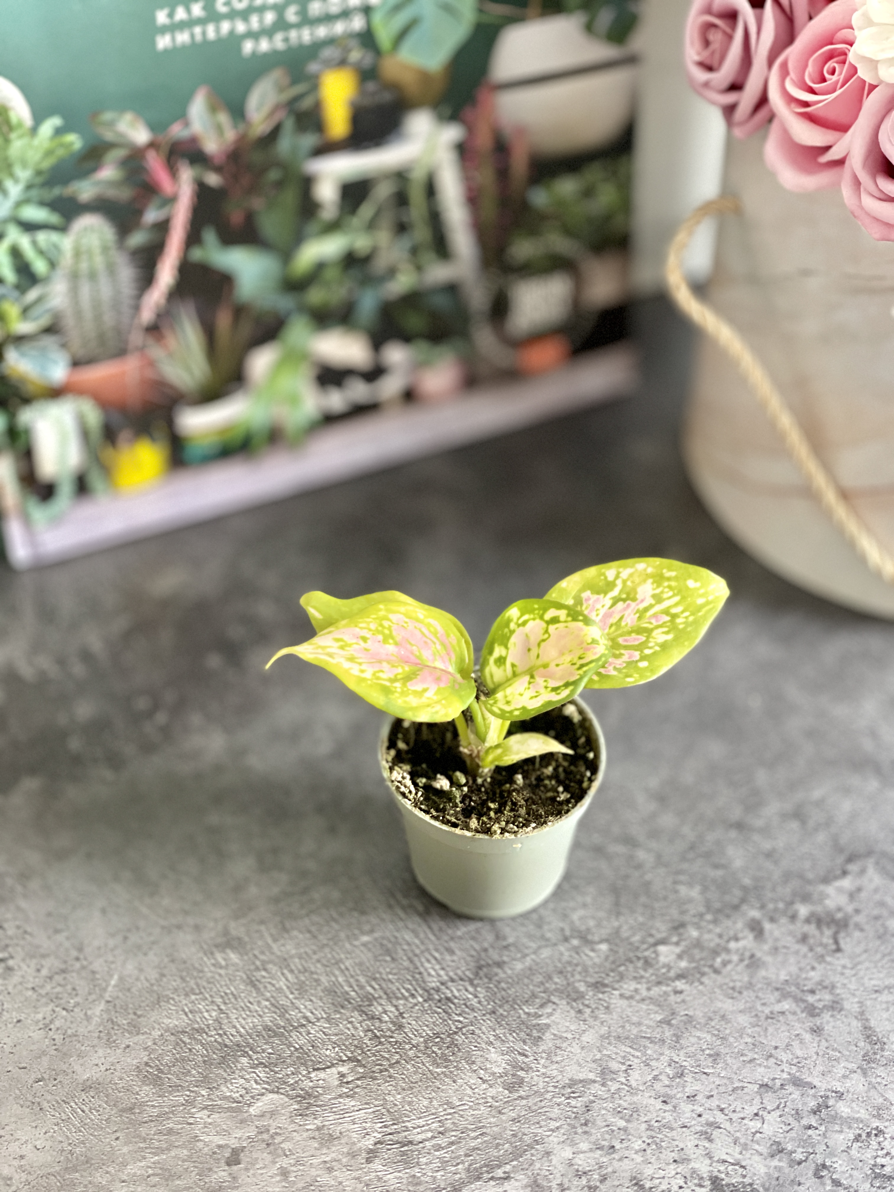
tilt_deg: -44.7
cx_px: 447
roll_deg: -0.9
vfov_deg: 30.3
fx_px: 2204
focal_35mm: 64
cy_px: 596
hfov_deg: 22.9
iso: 400
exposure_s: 1/35
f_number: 2.2
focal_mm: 7.5
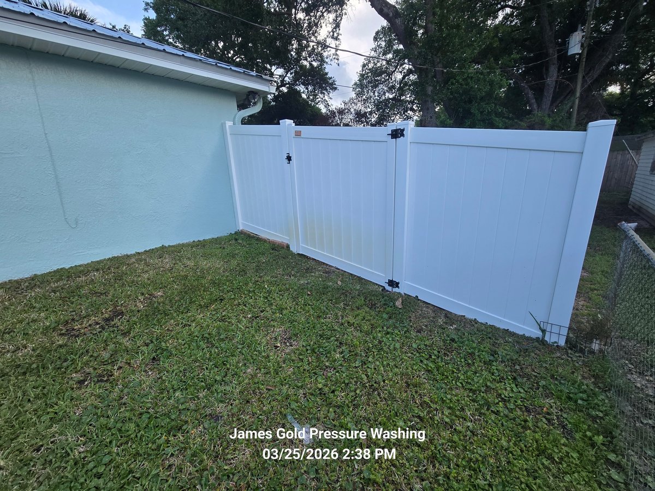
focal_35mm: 13
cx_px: 328
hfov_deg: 106.2
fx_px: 246
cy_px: 246
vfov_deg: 89.9
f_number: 2.2
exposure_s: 1/579
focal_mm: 2.2
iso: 50
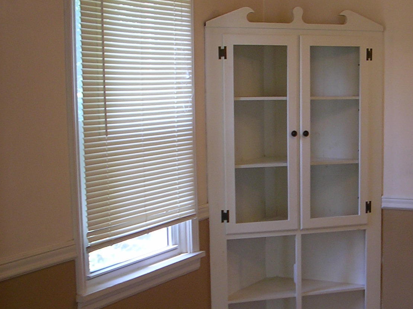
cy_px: 199
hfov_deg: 27.1
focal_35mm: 70
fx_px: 835
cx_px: 345
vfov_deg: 21.0
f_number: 2.8
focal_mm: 5.8
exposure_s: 1/29.8
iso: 50
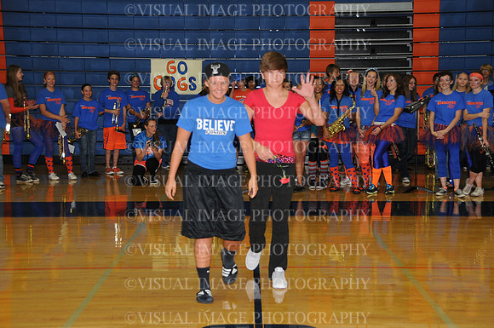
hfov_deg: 29.3
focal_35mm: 69
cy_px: 164
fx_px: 946
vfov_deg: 19.7
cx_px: 247
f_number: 5.6
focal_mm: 46
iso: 400
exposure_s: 1/60
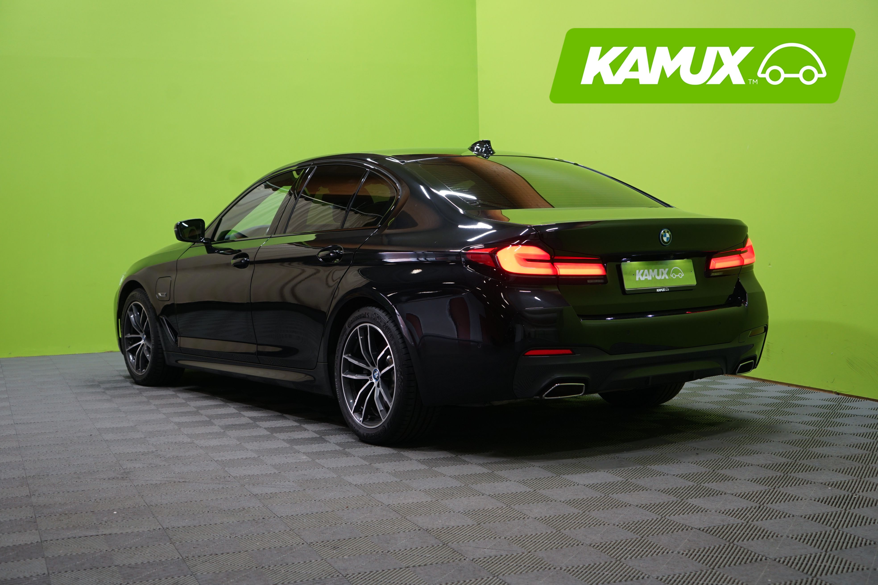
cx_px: 439
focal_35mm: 48
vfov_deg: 28.1
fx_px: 1171
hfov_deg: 41.1
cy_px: 292
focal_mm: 48
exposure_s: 1/60
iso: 500
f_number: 4.5
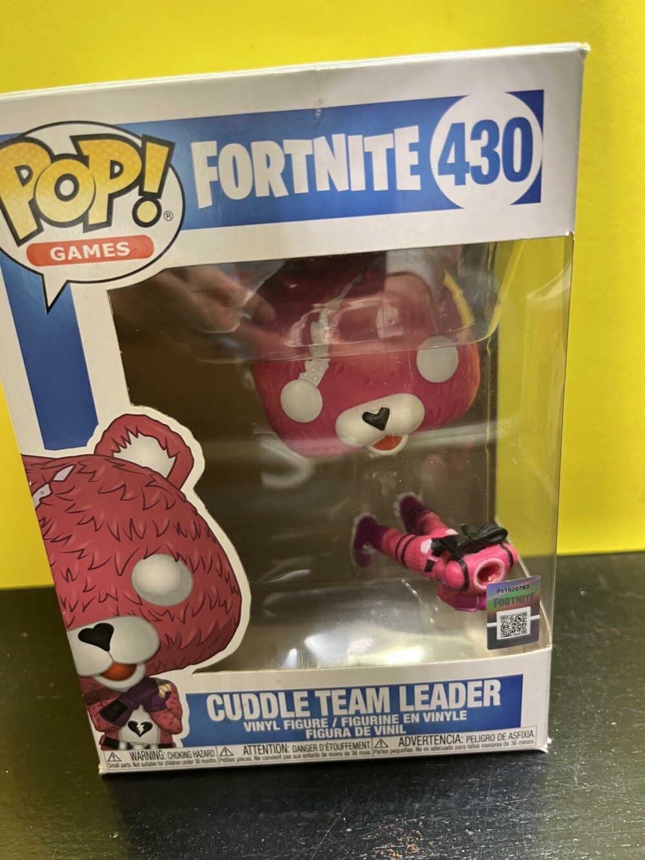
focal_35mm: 26
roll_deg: +4.2
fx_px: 646
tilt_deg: -20.8
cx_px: 322
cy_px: 430
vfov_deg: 67.3
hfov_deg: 53.1
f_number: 1.6
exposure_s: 1/50
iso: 125
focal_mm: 5.1
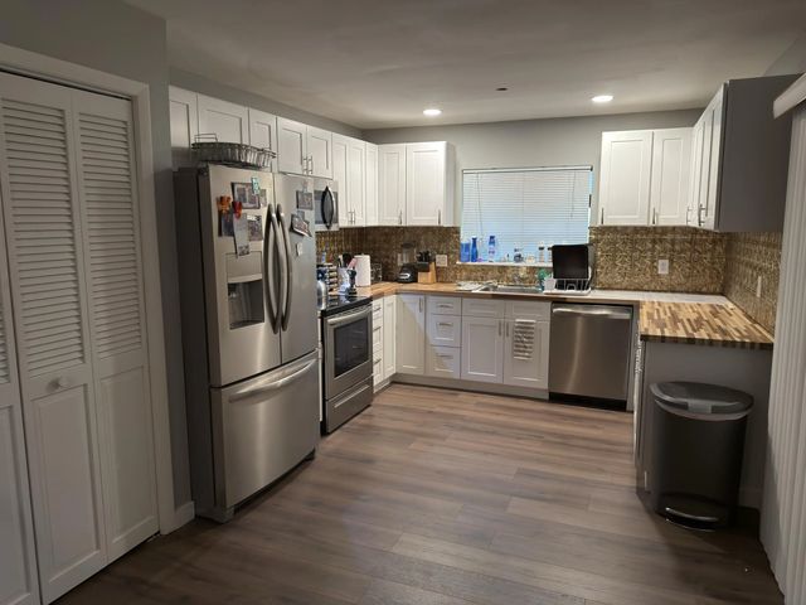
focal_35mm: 24
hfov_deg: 71.6
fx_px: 559
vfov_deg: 56.8
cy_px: 302
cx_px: 403
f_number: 1.78
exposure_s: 1/40
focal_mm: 6.76
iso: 250
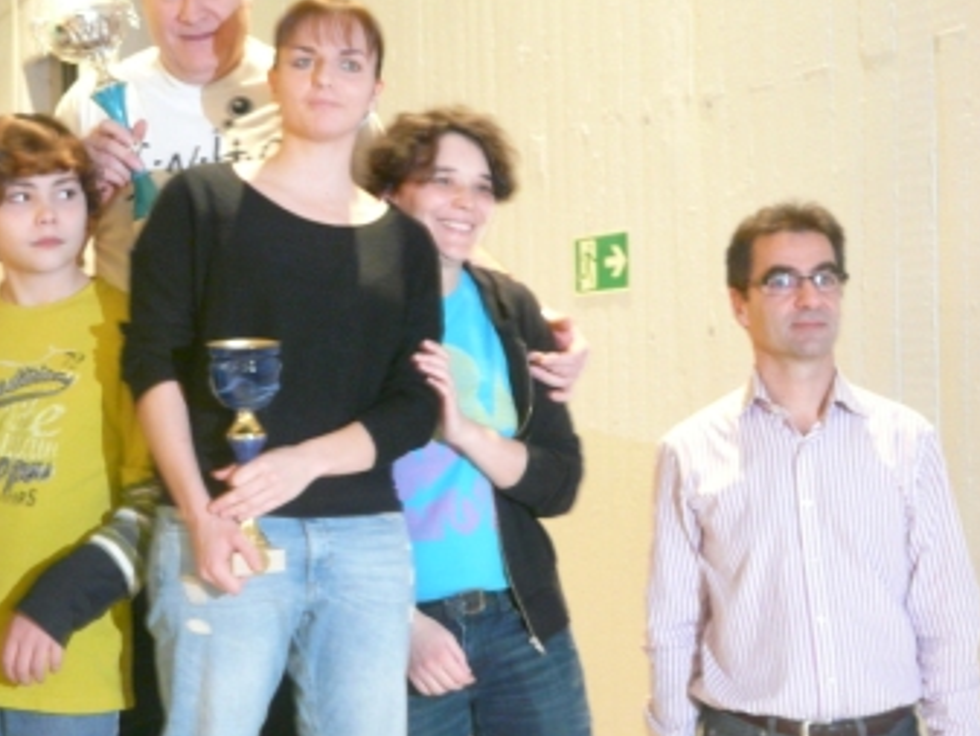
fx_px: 2181
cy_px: 372
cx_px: 364
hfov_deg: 25.2
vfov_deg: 19.2
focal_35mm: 77
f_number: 3.2
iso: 400
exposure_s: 1/10
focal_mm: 9.5
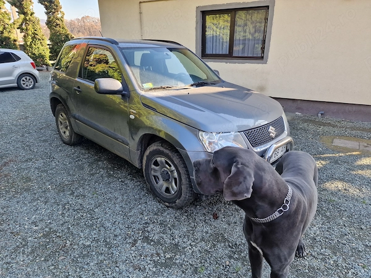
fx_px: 247
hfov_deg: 73.9
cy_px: 139
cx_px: 186
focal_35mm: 23
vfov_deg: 58.9
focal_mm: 6.4
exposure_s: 1/180
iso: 50
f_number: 1.8
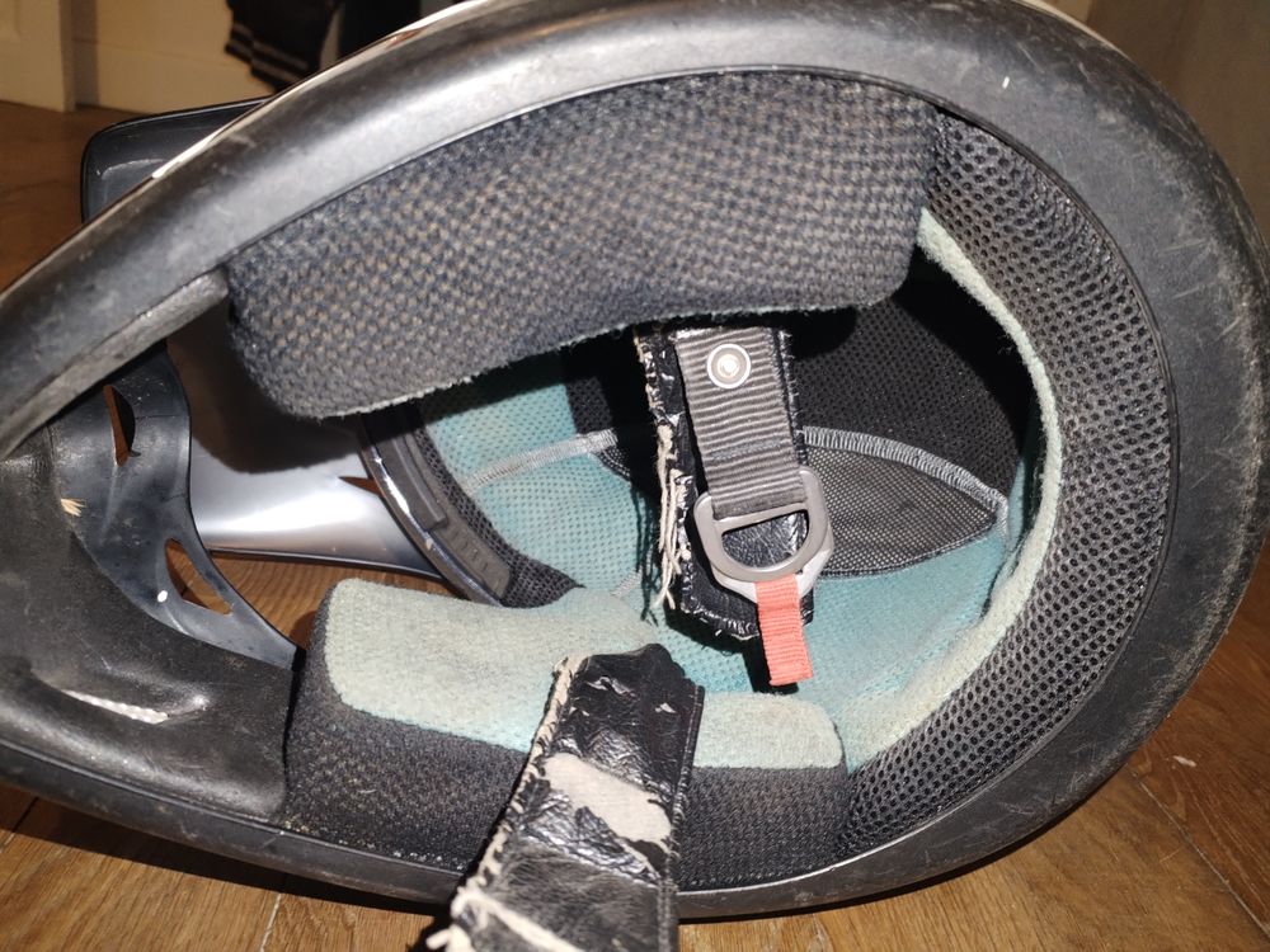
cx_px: 635
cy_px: 476
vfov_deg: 53.1
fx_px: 954
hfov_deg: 67.3
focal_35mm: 26
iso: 1031
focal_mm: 4.75
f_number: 1.8
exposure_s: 1/24
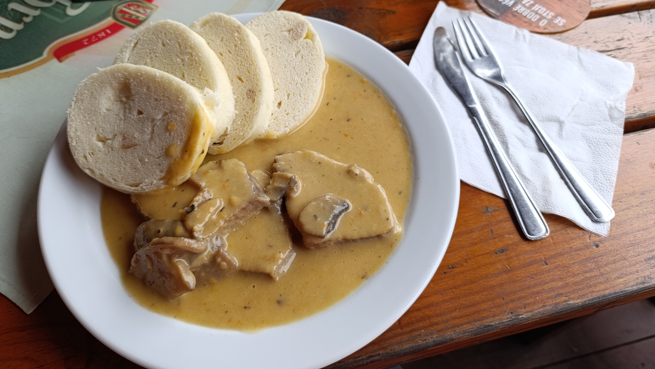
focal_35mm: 26
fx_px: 452
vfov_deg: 44.1
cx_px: 334
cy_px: 141
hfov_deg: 71.9
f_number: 1.6
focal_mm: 6.14
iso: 50
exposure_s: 1/120
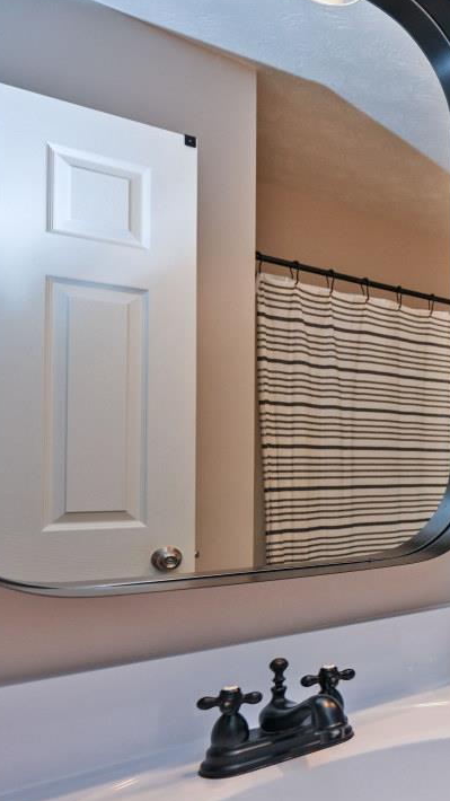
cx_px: 652
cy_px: 477
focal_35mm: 31
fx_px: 658
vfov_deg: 62.1
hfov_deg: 27.7
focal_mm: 14
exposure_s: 1/60
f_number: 4
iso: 200
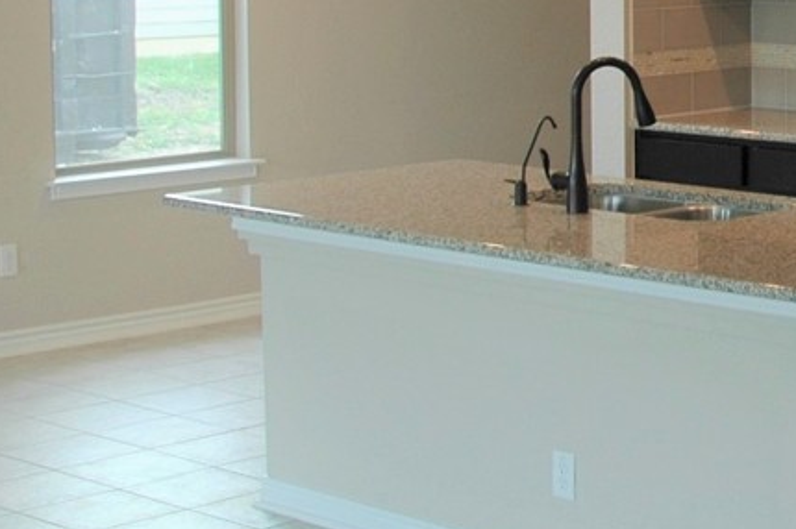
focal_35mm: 102
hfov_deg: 18.7
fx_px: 2254
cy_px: 37
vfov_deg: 13.3
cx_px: 1018
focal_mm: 18
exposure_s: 1/60
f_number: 4
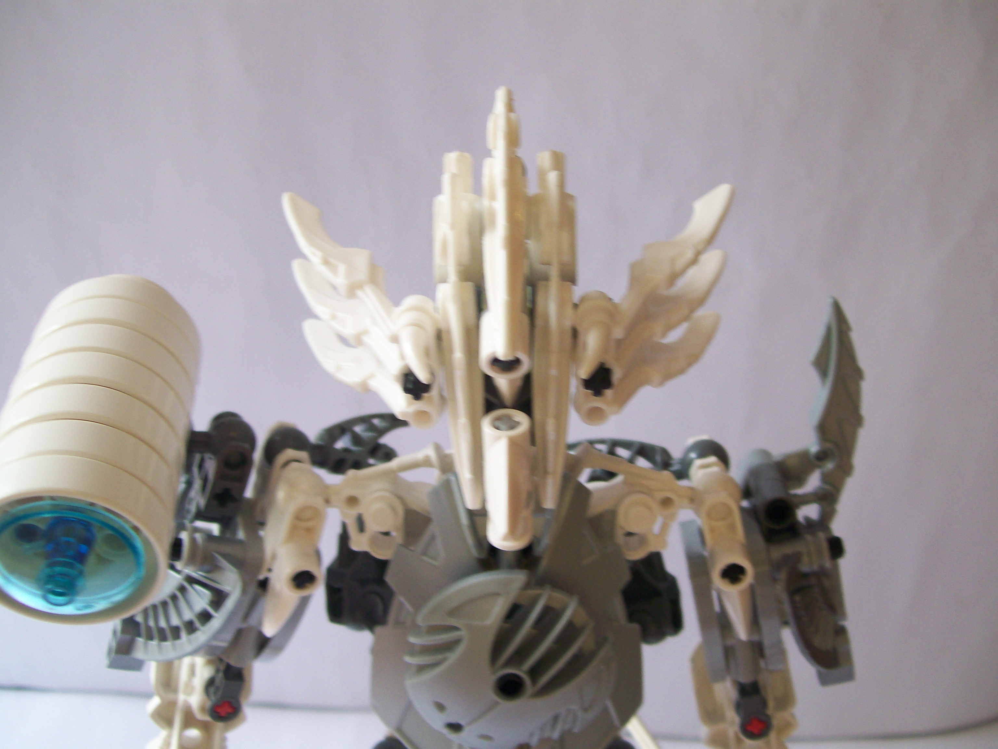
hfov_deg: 51.4
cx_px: 499
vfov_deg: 39.7
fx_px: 1038
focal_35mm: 36
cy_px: 374
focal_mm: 6
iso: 80
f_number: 2.7
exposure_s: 1/37.4
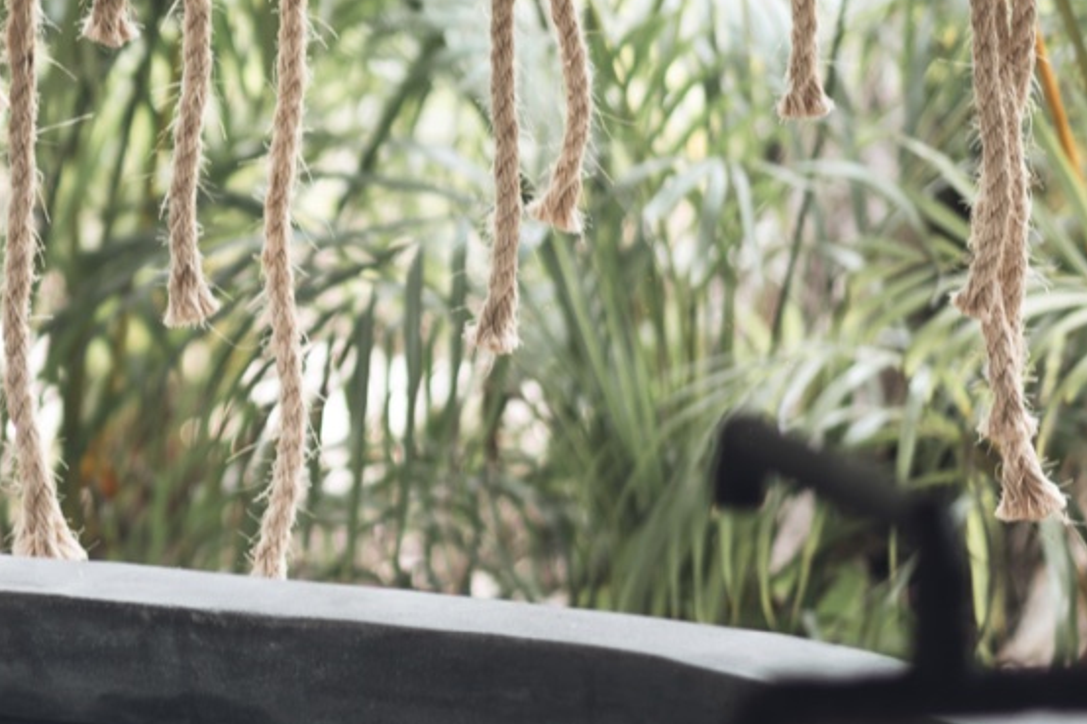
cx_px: -232
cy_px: 264
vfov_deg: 5.0
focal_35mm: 276
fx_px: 8331
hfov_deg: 7.4
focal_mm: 85
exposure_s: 1/60
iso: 125
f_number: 1.8
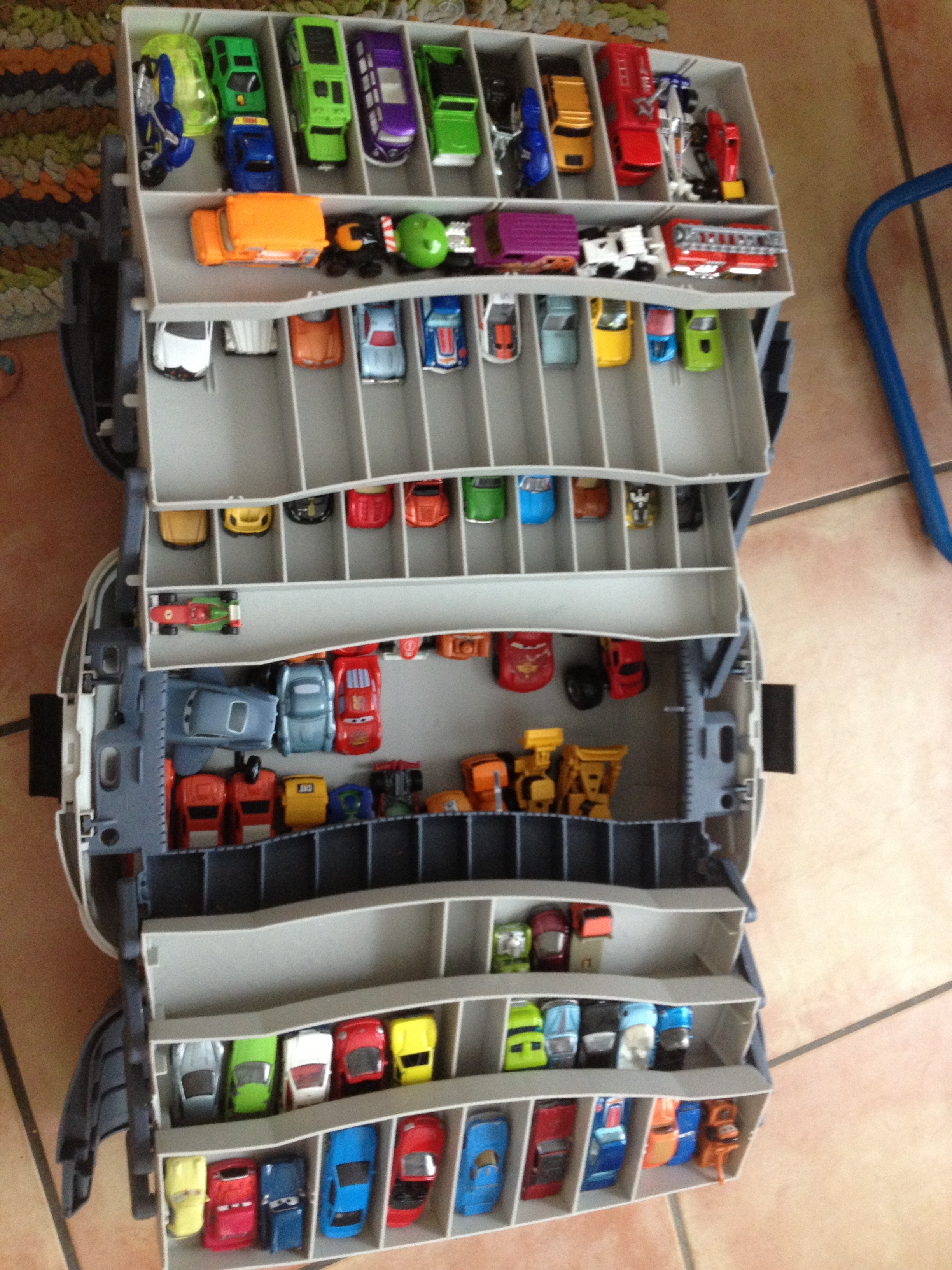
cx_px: 476
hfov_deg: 40.7
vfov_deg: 52.6
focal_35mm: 35
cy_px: 635
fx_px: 1283
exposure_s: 1/20
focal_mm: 4.28
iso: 250
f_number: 2.4
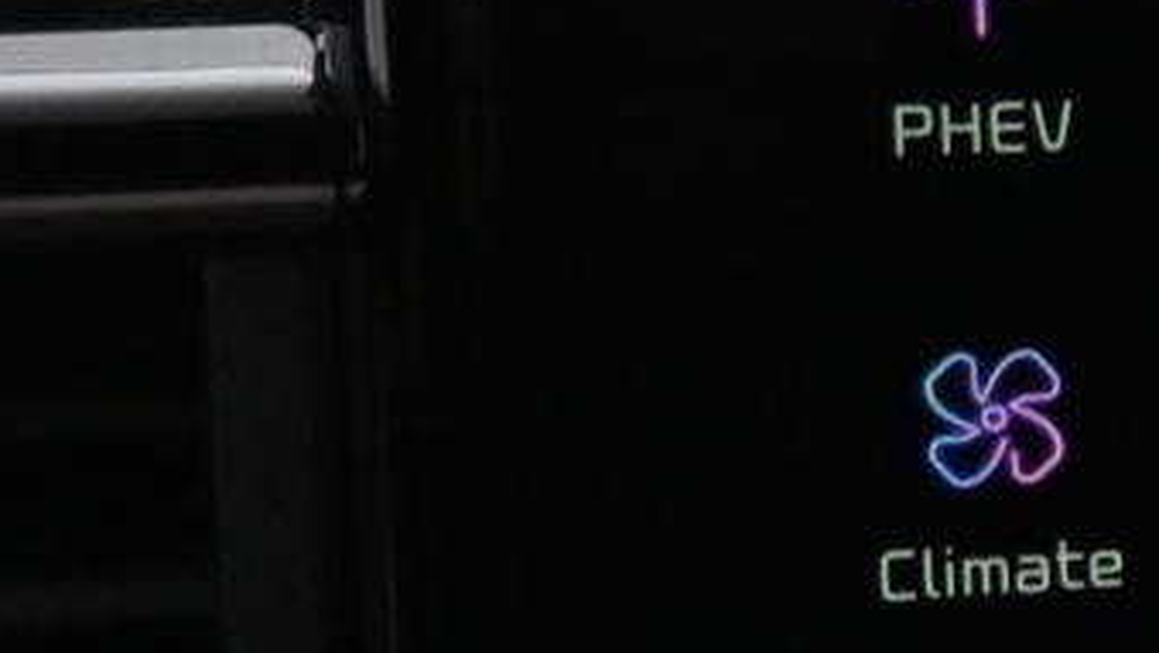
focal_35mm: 169
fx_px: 5188
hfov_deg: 11.7
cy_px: 349
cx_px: 2157
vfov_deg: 7.2
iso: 2200
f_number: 4
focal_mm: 22.5
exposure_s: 1/40
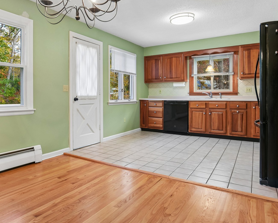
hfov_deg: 66.5
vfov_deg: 56.7
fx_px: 206
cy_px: 99
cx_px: 96
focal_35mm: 25
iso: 400
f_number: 11
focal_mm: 17
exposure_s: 1/13
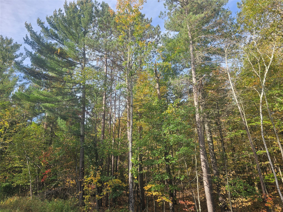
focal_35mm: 23
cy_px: 106
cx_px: 142
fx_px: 188
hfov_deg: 73.9
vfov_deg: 58.9
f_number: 1.7
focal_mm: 6.3
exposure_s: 1/152
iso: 10
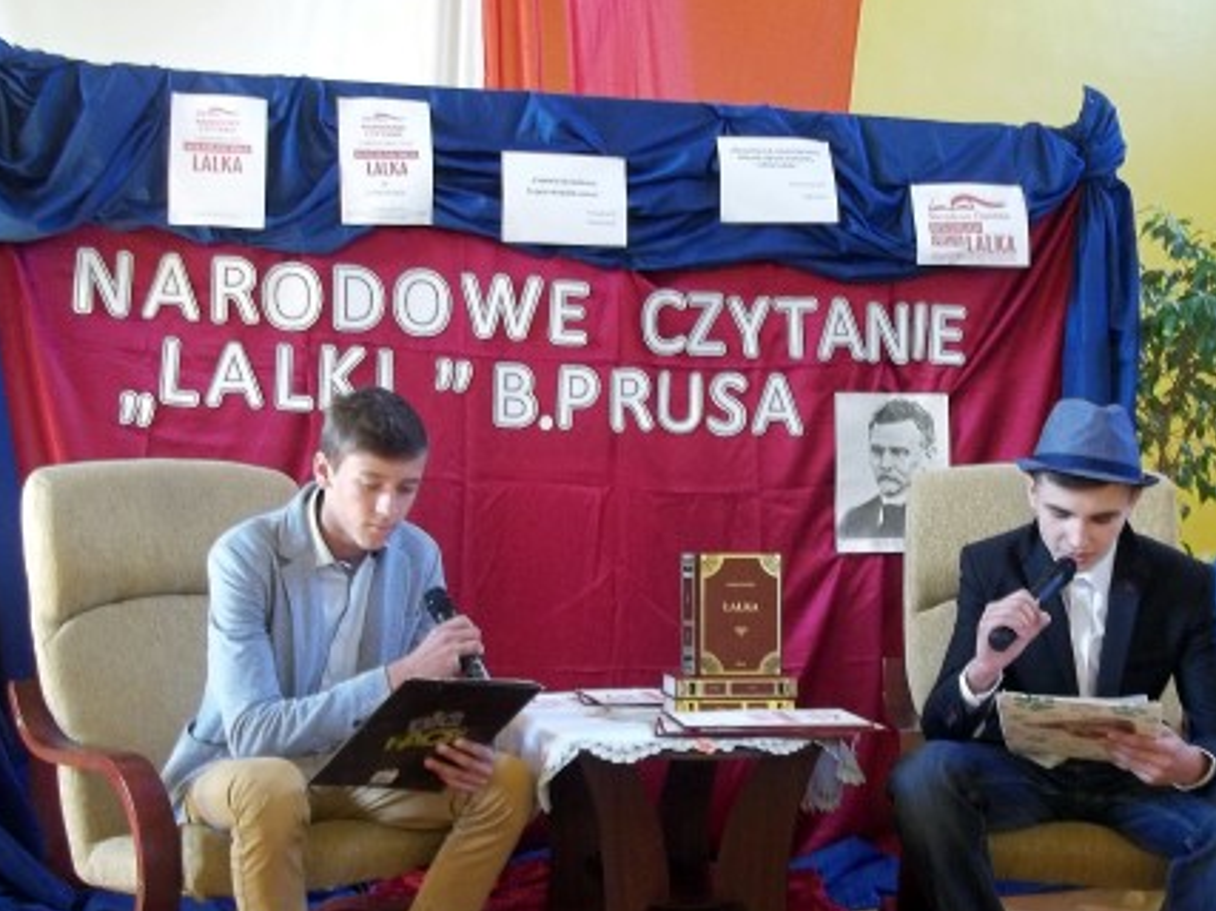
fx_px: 1686
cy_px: 578
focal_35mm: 48
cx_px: 675
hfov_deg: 39.6
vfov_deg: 30.1
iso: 160
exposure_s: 1/20
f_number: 2.9
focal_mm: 5.7
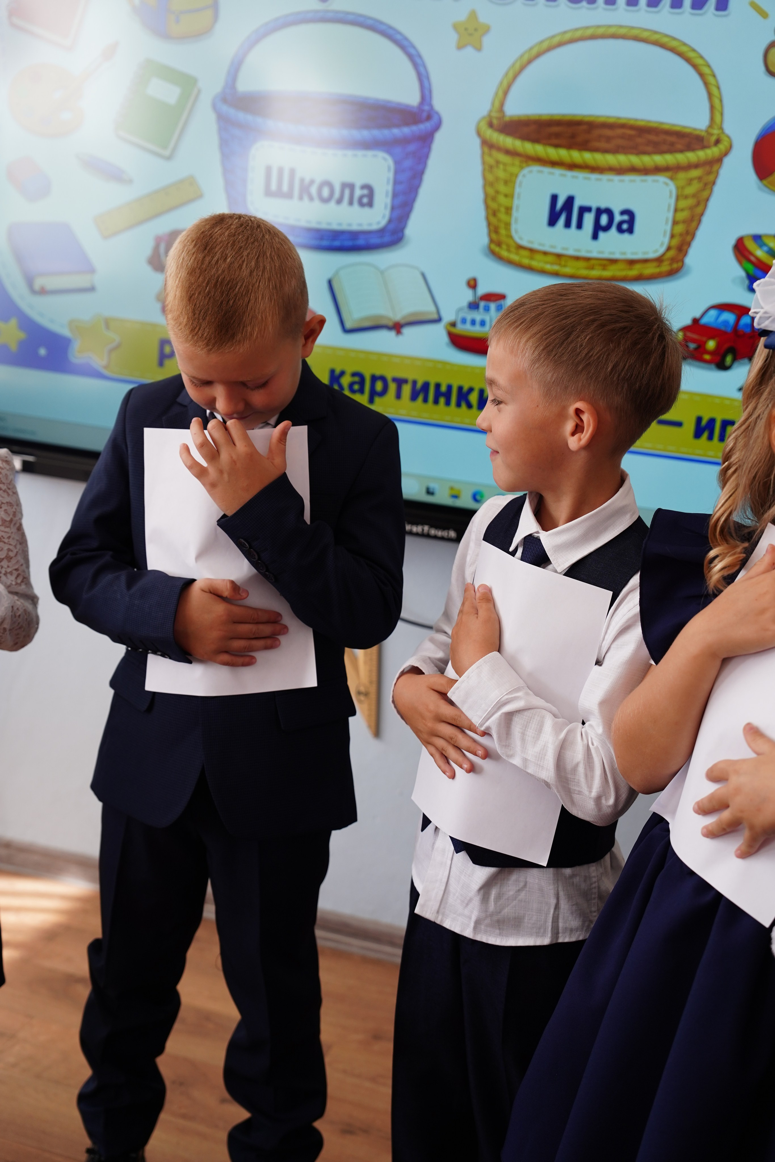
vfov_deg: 41.1
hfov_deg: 28.1
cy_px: 581
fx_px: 1550
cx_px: 388
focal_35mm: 48
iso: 500
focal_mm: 48
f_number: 3.5
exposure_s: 1/320
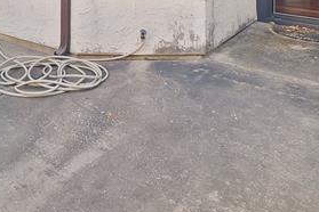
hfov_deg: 39.8
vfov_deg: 24.9
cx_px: 8
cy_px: -87
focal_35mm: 44
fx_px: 390
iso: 640
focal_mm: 12
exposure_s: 1/30
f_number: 9
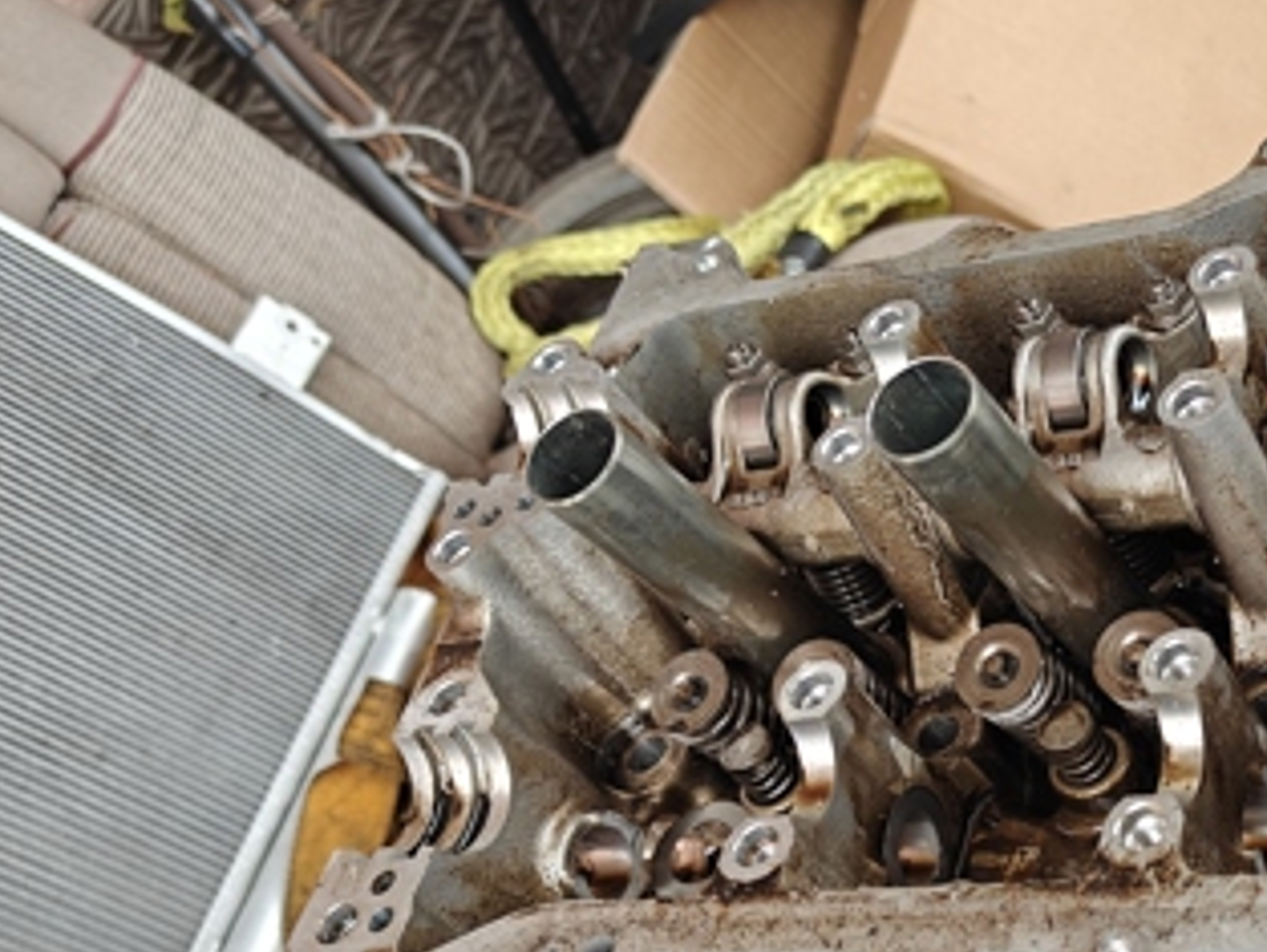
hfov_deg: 36.0
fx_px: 1794
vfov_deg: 29.5
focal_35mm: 49
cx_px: 1190
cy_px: 636
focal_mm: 5.59
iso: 250
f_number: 1.8
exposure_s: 1/100
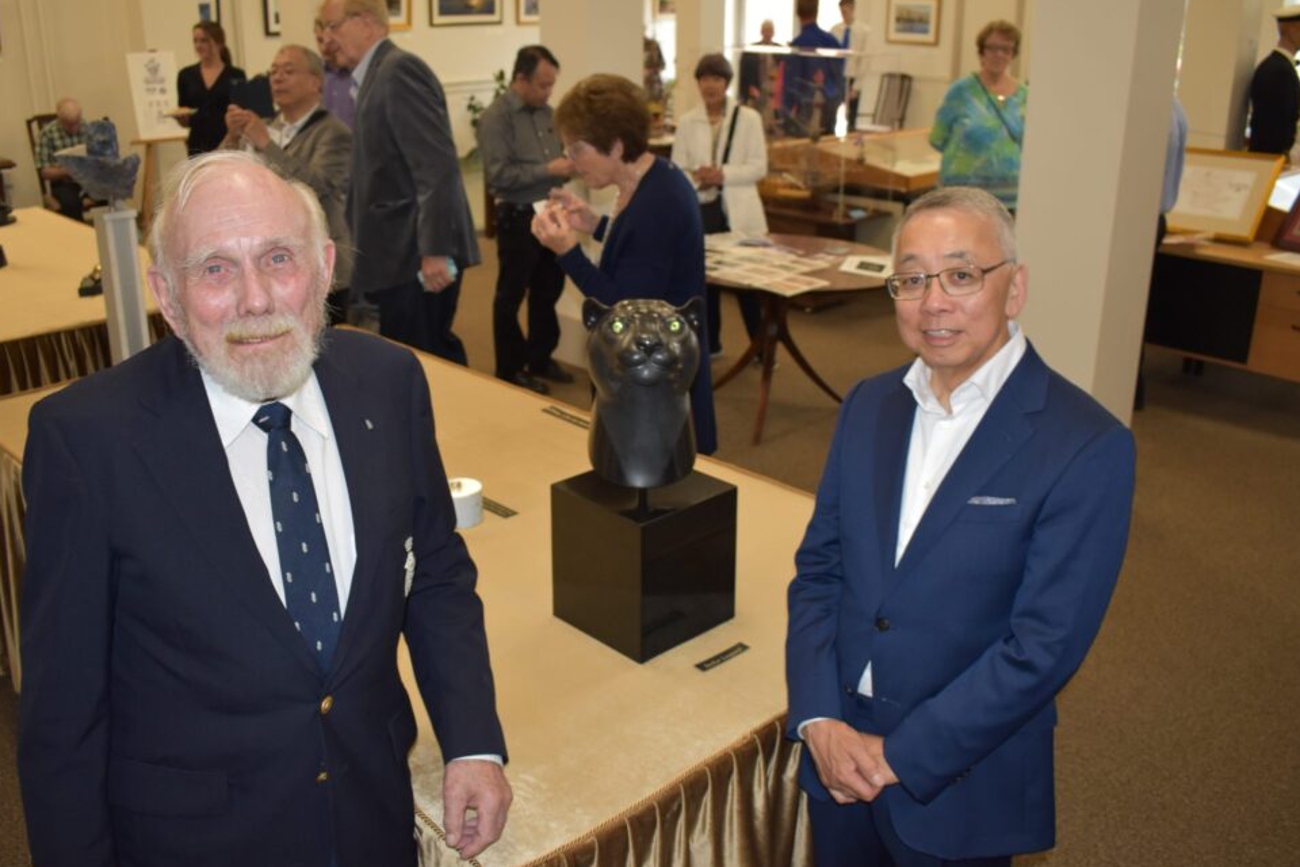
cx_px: 619
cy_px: 417
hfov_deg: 58.7
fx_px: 1155
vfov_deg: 41.1
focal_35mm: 32
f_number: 4.5
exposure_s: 1/80
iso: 800
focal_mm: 20
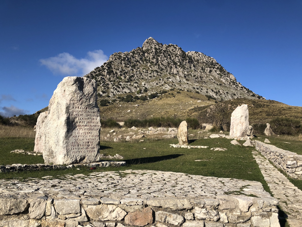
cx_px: 151
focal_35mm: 28
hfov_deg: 63.4
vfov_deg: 49.7
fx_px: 244
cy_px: 114
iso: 20
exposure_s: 1/2288
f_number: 1.8
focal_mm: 3.99
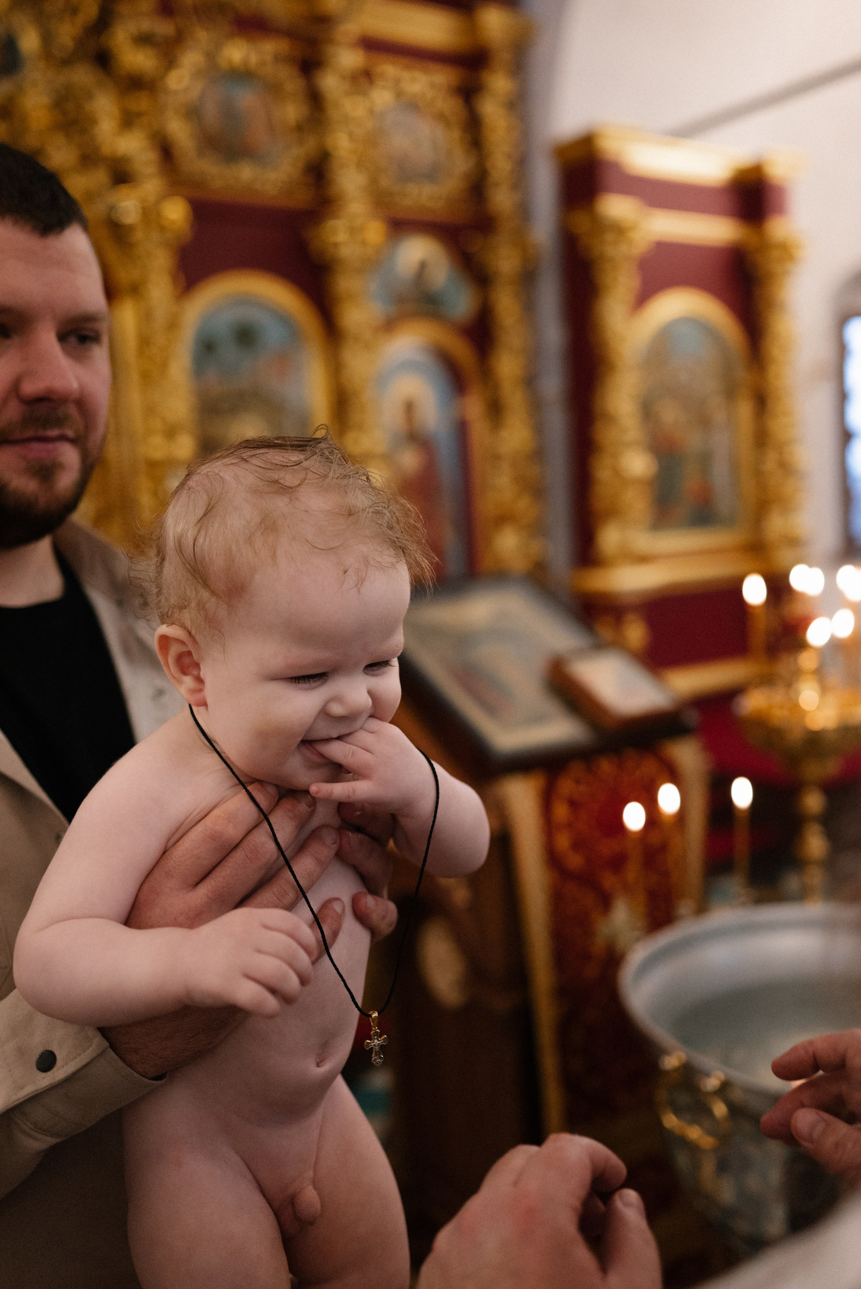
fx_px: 1254
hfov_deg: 37.9
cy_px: 644
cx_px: 430
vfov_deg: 54.4
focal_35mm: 35
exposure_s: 1/640
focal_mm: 35
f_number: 2.2
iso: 2000
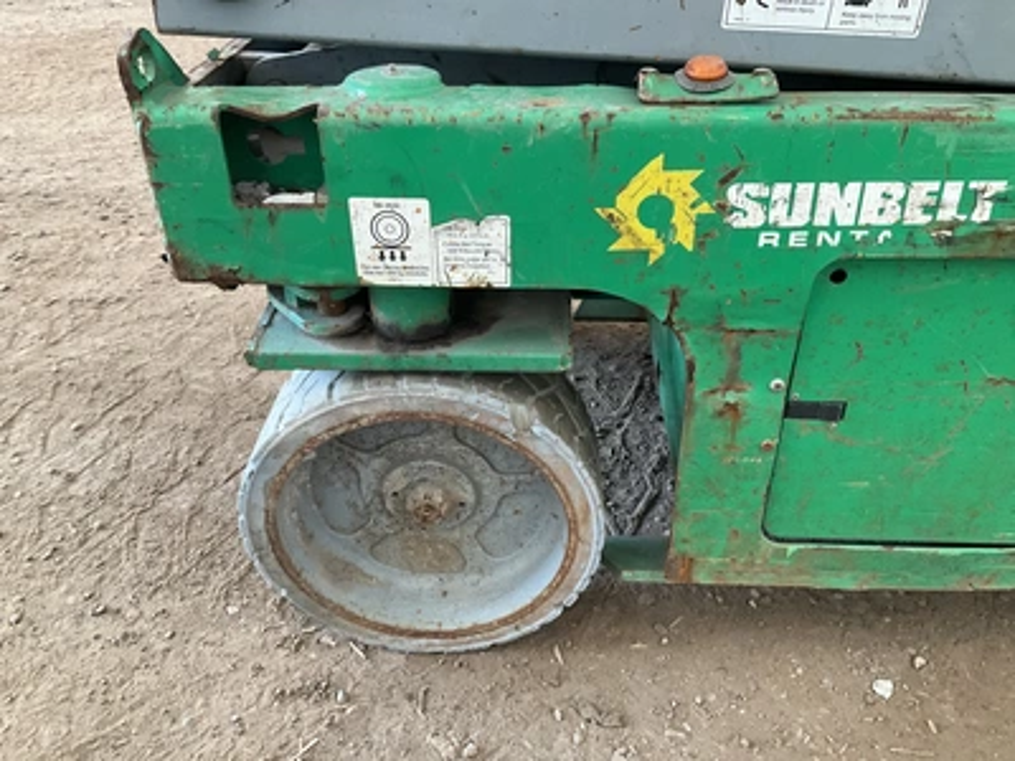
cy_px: 380
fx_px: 850
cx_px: 508
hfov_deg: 61.7
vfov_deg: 48.2
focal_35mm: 29
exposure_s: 1/119
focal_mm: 3
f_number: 1.8
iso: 64
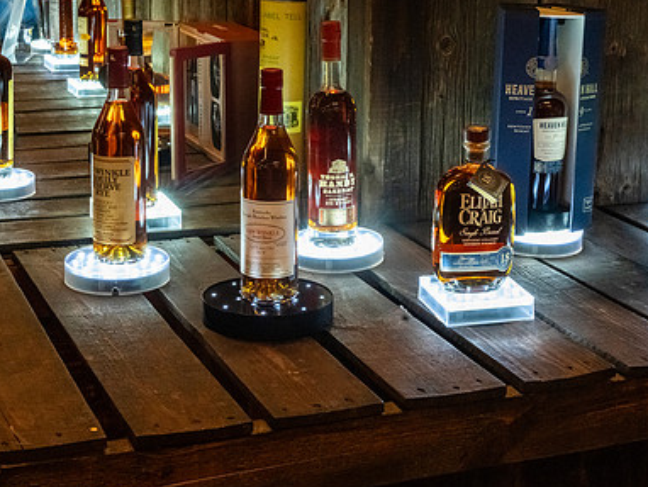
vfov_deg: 21.0
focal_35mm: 70
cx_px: 433
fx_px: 1311
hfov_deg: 27.6
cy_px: 172
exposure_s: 1/40
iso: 6400
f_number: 11
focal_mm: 48
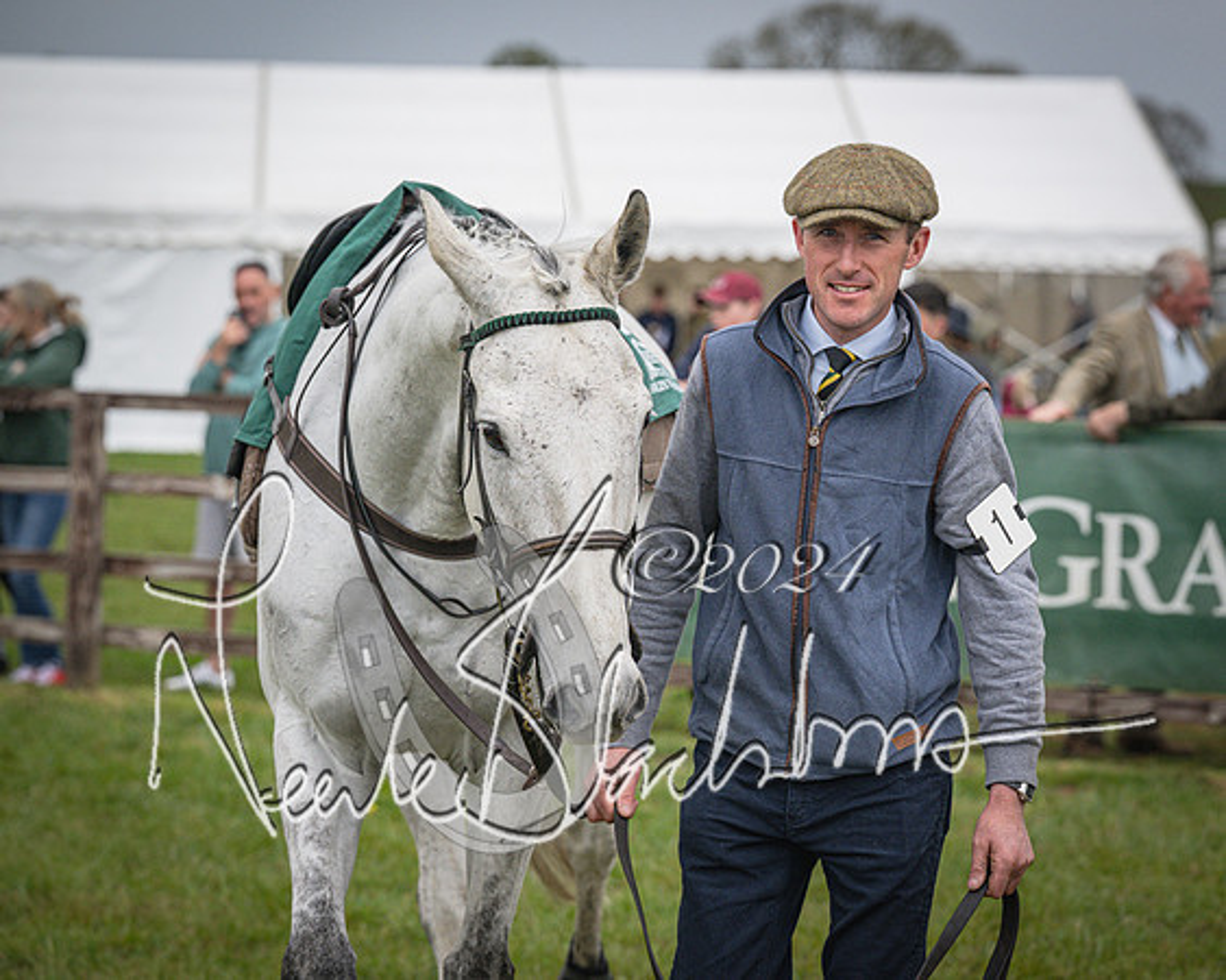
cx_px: 736
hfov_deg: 16.3
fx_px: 4289
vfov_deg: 13.0
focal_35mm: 118
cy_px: 490
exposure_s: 1/6400
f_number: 4.5
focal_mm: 105
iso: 800
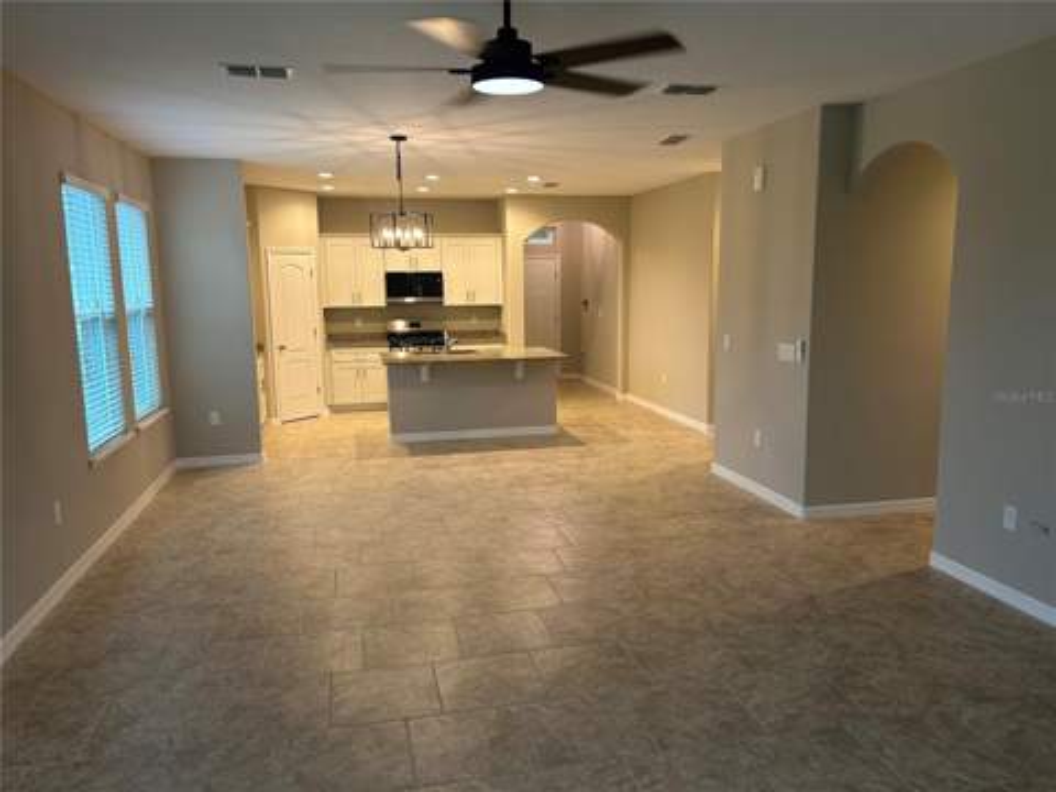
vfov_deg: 53.1
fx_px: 793
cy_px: 396
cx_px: 528
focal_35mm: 26
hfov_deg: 67.3
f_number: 1.5
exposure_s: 1/60
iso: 80
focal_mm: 5.7
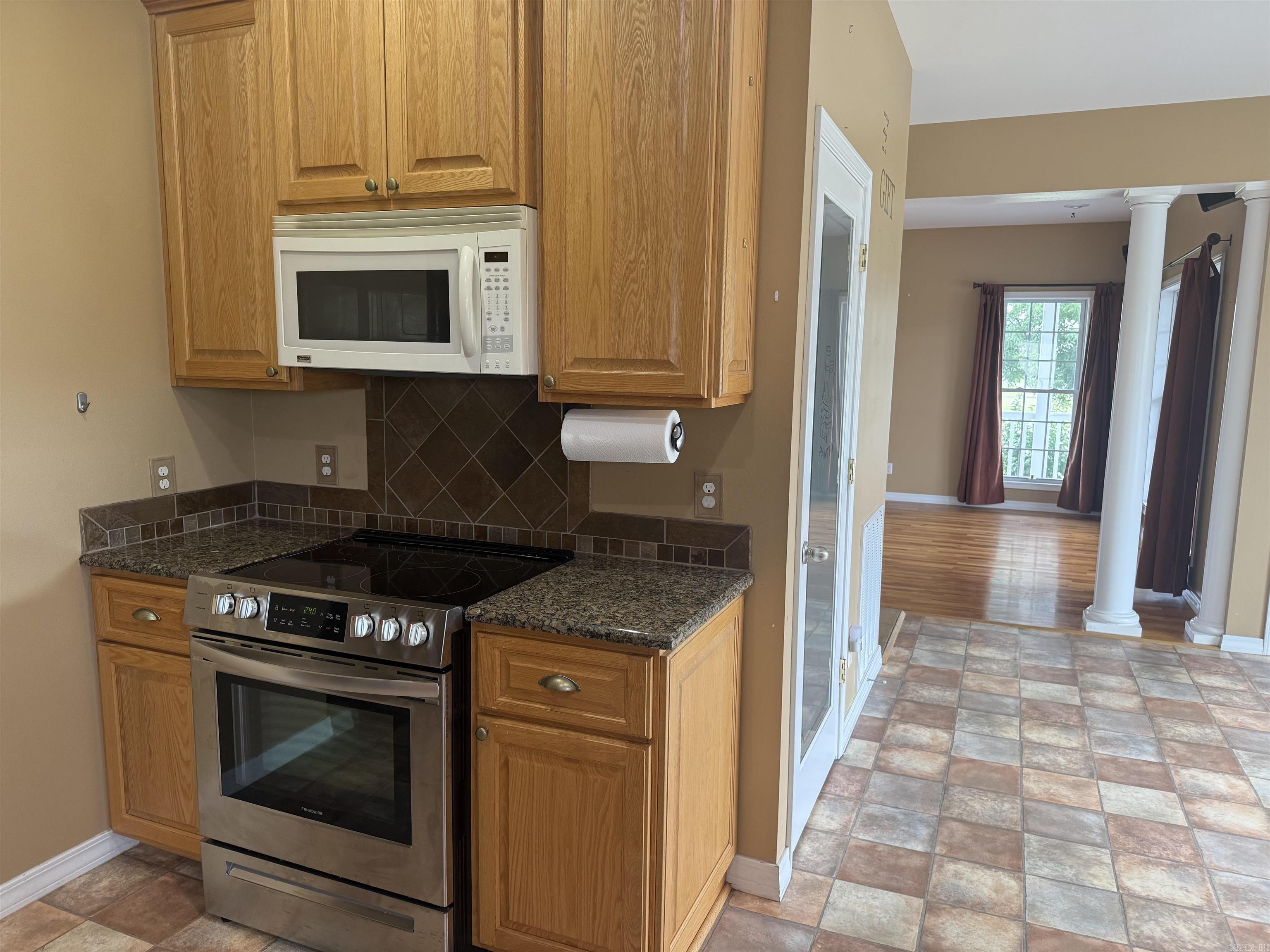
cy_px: 476
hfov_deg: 71.6
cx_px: 635
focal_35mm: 24
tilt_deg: -8.2
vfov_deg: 56.8
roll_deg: -1.2
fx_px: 881
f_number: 1.78
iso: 160
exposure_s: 1/120
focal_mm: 6.76
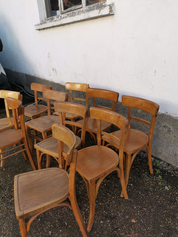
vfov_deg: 65.3
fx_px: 185
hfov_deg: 51.4
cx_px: 89
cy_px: 118
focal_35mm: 27
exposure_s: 1/515
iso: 50
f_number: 1.8
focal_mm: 5.58
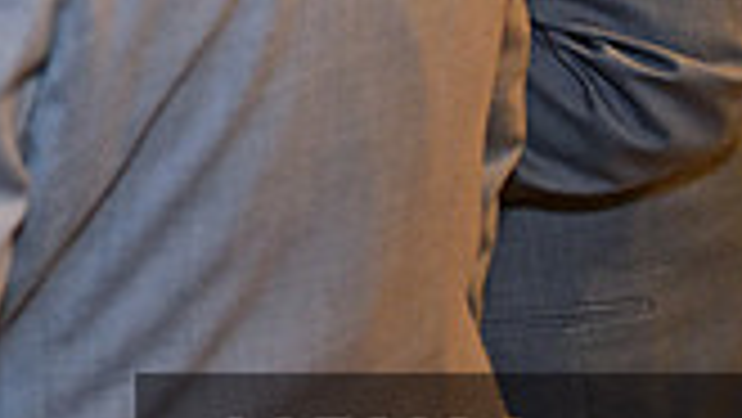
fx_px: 2027
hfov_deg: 18.4
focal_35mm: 103
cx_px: -364
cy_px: -213
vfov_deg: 11.3
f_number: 2.8
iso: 2000
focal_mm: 28
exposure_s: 1/160
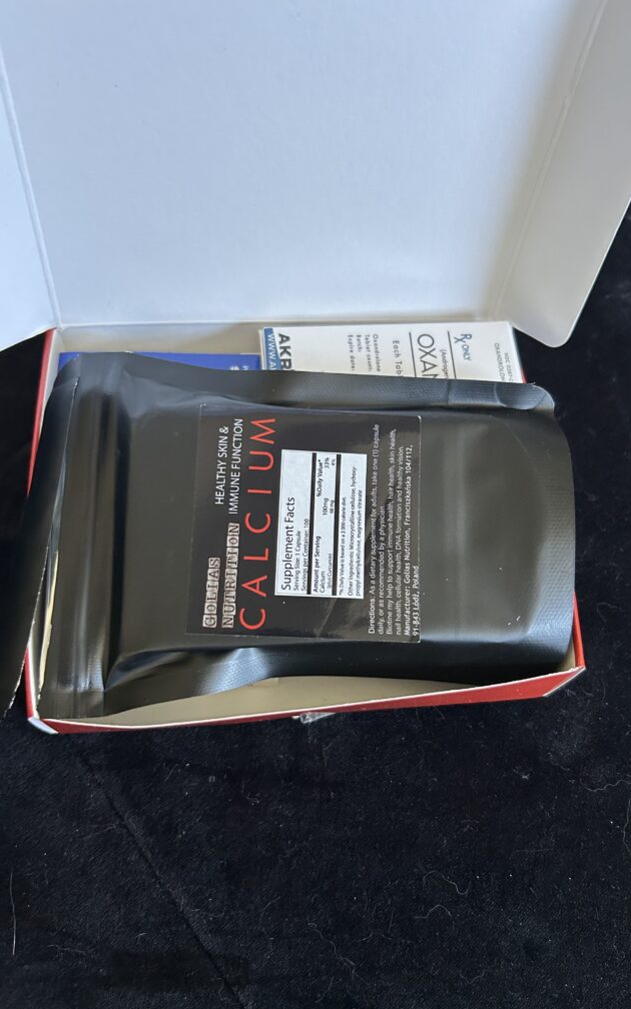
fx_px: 770
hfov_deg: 44.5
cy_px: 512
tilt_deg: -65.3
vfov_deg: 66.5
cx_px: 320
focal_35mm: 28
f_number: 1.5
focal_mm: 5.7
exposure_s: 1/60
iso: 200
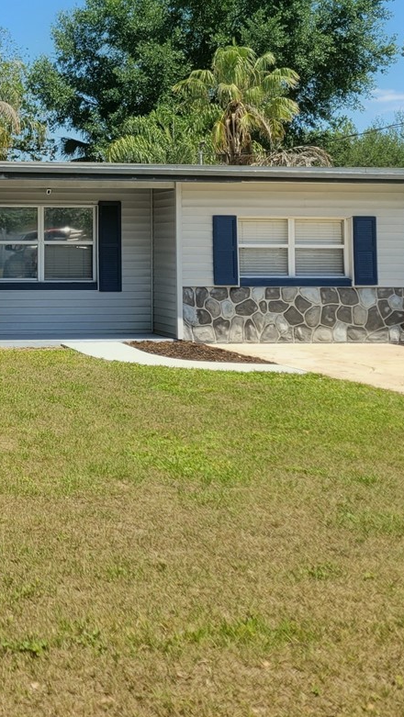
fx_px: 1103
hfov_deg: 19.8
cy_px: 169
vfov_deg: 35.1
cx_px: -52
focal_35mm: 58
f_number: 1.8
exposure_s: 1/1606
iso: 40
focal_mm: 5.4
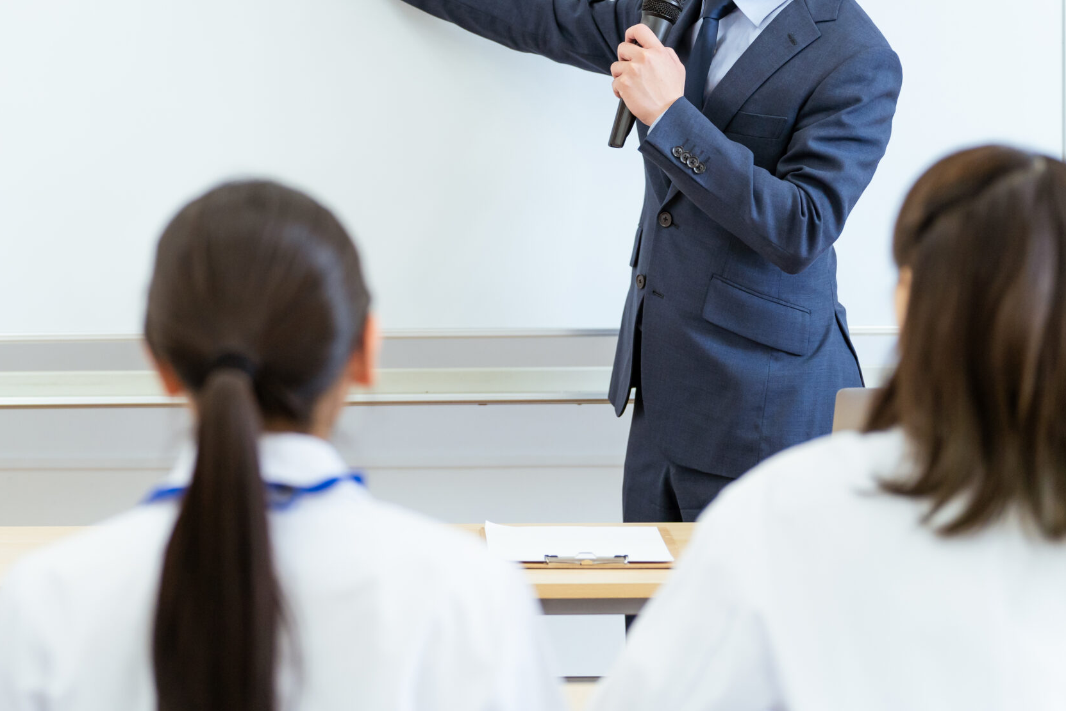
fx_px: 3465
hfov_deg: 17.4
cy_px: 188
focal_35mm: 117
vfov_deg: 11.7
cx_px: 310
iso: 500
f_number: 2.5
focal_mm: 76
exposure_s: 1/500
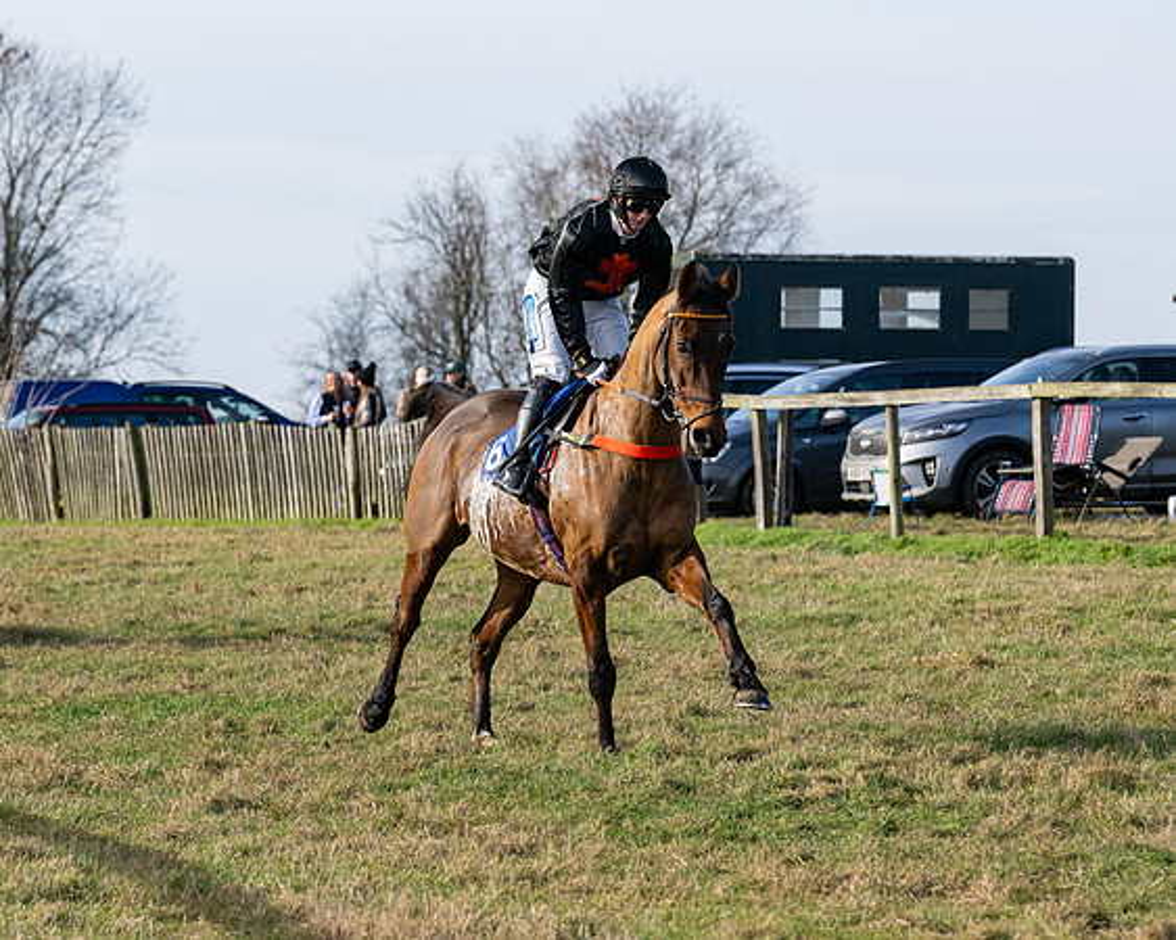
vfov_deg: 7.4
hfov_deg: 9.2
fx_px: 7291
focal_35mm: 210
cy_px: 574
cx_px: 537
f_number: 5
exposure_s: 1/2000
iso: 400
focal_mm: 120
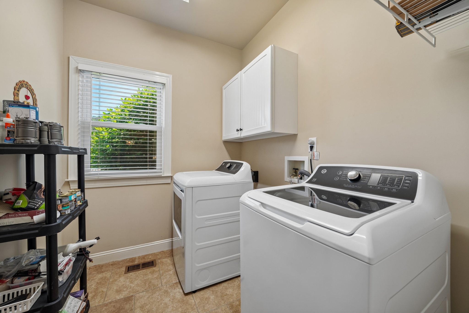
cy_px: 156
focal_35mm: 13
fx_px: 169
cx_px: 234
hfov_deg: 108.3
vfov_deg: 85.4
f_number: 8
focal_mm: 13
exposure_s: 1/30
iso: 400
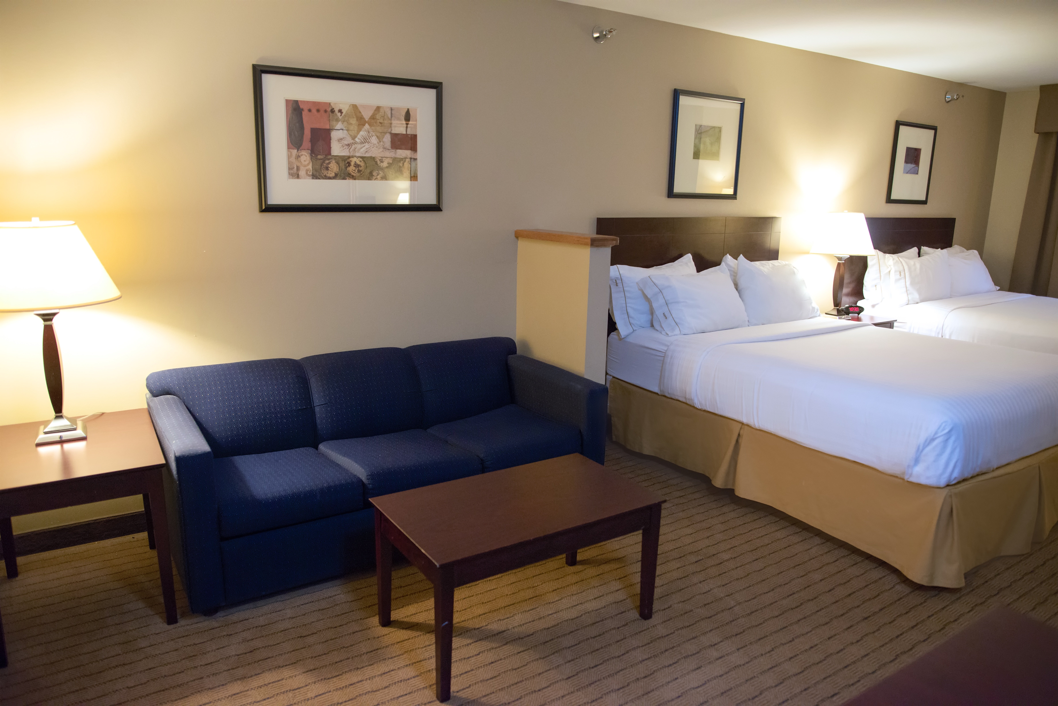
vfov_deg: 53.2
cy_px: 353
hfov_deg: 73.7
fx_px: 706
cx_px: 529
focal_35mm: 24
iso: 1600
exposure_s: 1/60
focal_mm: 24
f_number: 2.5
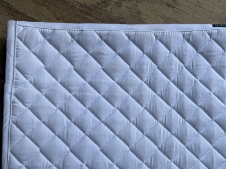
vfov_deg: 29.9
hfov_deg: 39.8
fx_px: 300
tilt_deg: -82.6
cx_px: 176
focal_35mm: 46
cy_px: 157
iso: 80
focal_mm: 6.76
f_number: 1.78
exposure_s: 1/1174
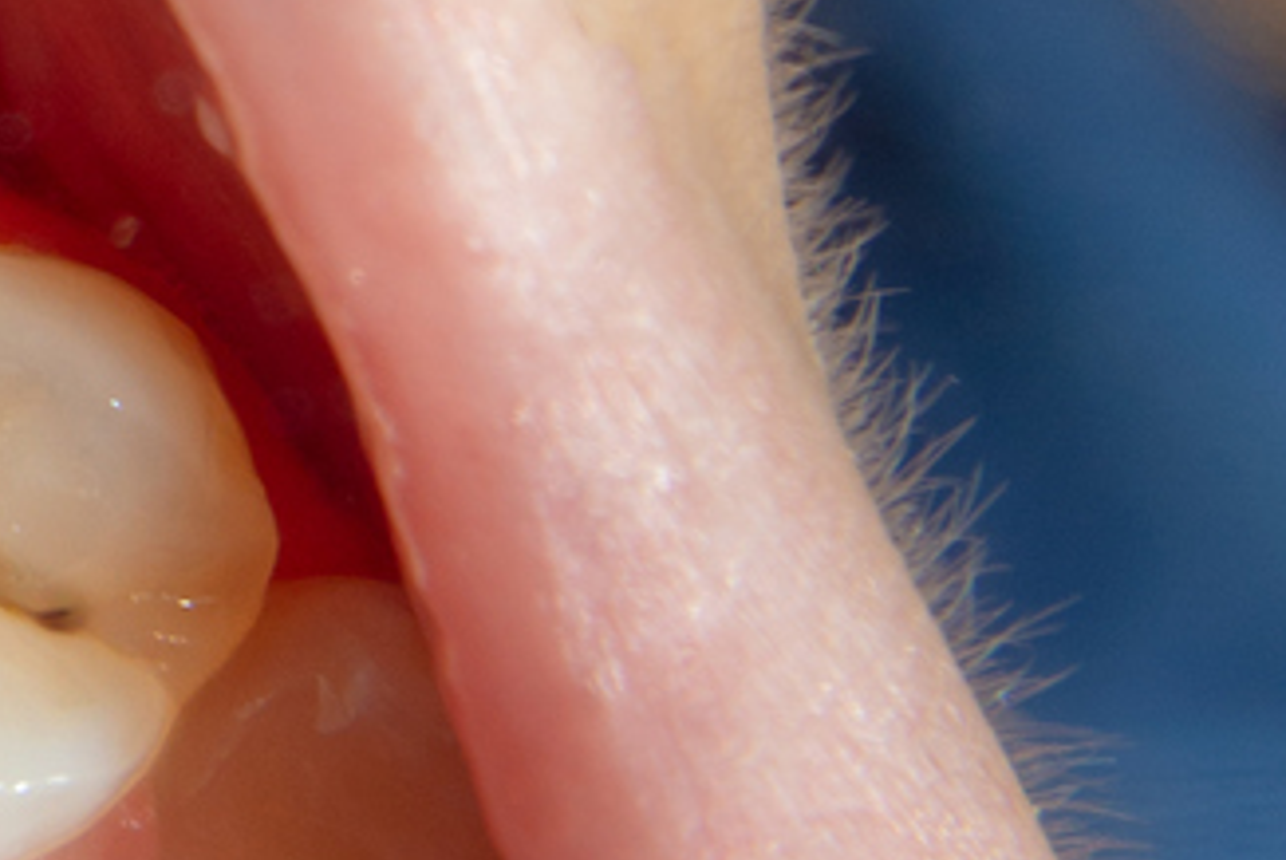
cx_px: -1010
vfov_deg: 6.2
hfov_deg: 9.0
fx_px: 7830
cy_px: -249
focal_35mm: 219
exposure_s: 1/250
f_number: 11
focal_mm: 38
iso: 100
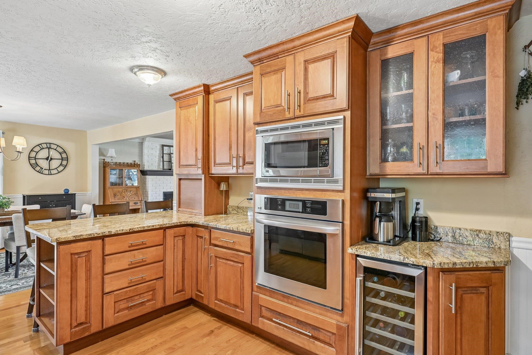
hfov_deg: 86.9
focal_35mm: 19
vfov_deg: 64.5
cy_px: 178
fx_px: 281
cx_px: 266
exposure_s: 1/2.5
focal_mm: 19
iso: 400
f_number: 8
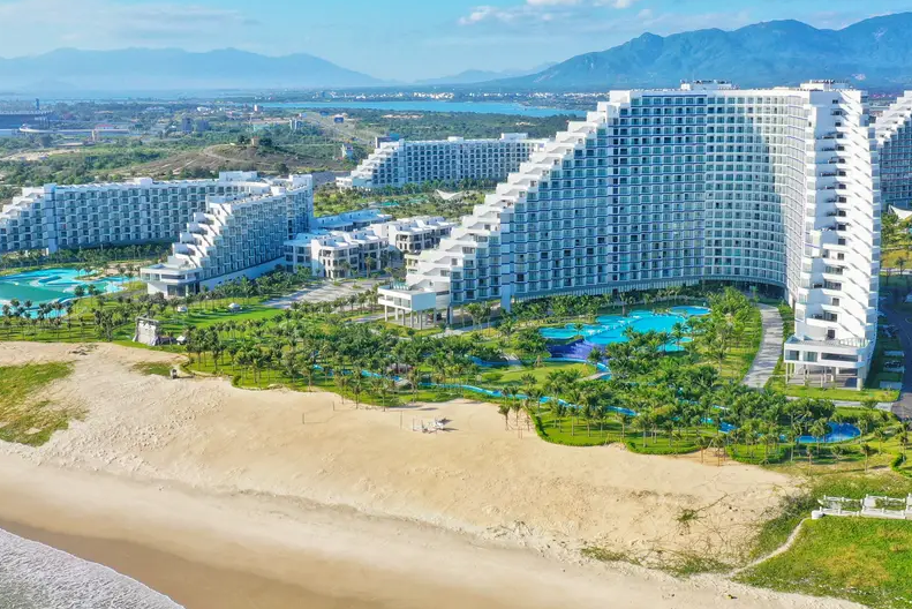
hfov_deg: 42.6
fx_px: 1166
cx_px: 540
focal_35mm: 46
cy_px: 279
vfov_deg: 29.3
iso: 100
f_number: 8
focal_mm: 10.26
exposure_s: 1/240
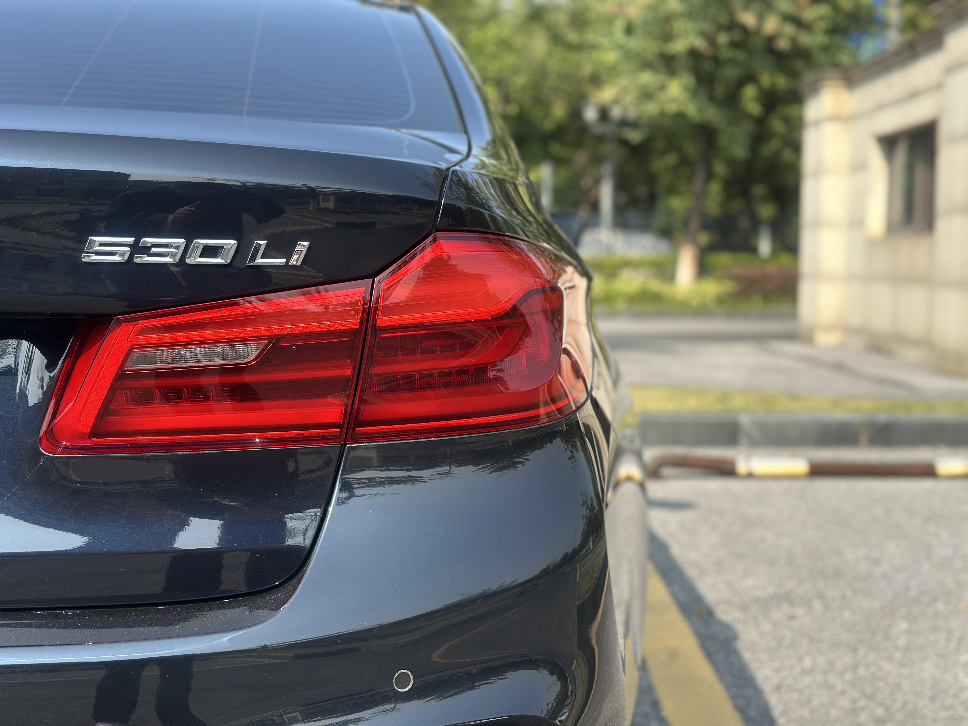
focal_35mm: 48
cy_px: 363
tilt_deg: -5.7
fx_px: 1342
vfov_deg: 30.3
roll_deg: -0.2
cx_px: 484
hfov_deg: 39.7
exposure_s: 1/2203
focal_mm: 6.86
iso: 100
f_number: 1.78
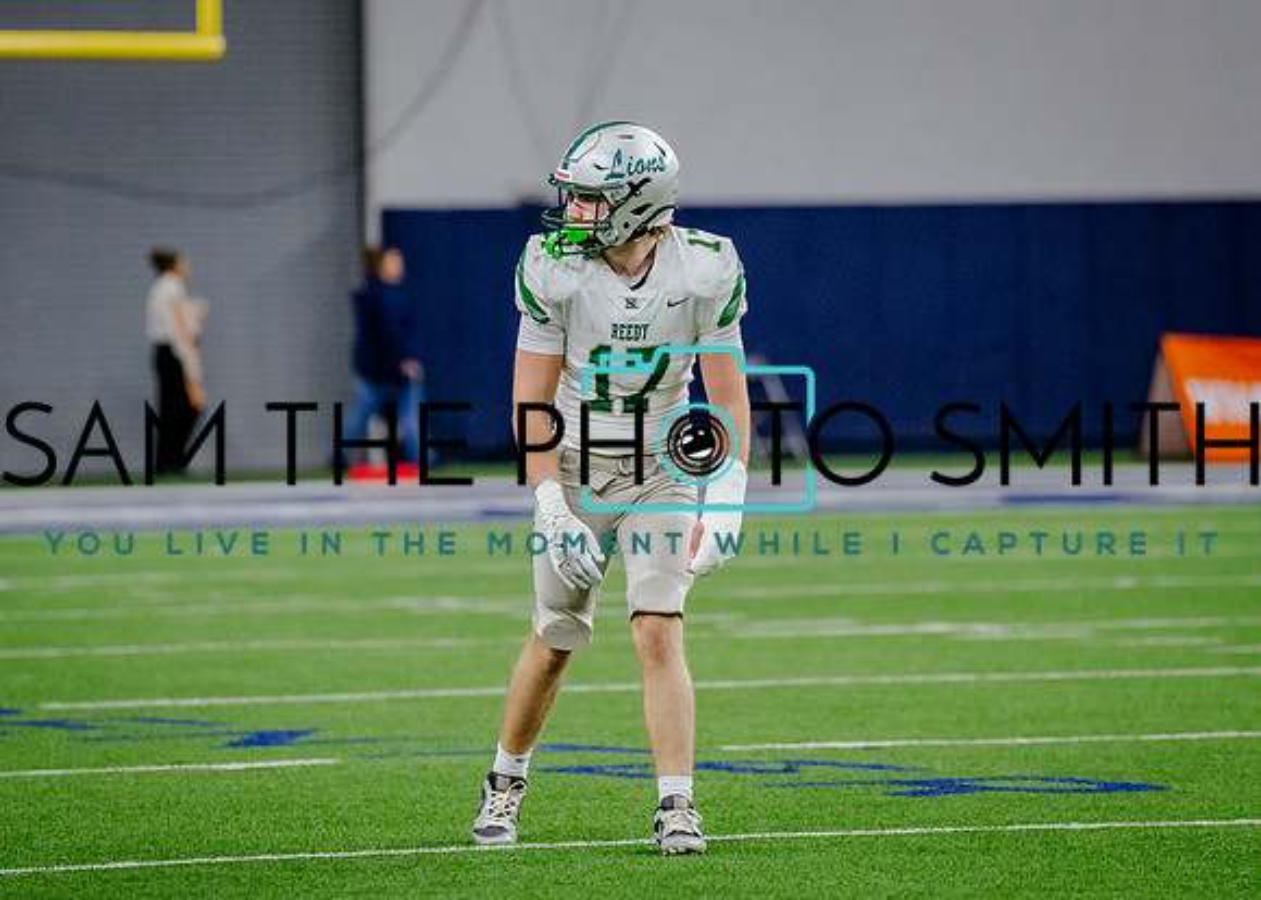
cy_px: 353
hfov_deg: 6.3
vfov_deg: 4.5
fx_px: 11386
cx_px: 657
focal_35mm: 318
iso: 3200
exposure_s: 1/1250
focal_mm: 200
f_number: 2.8
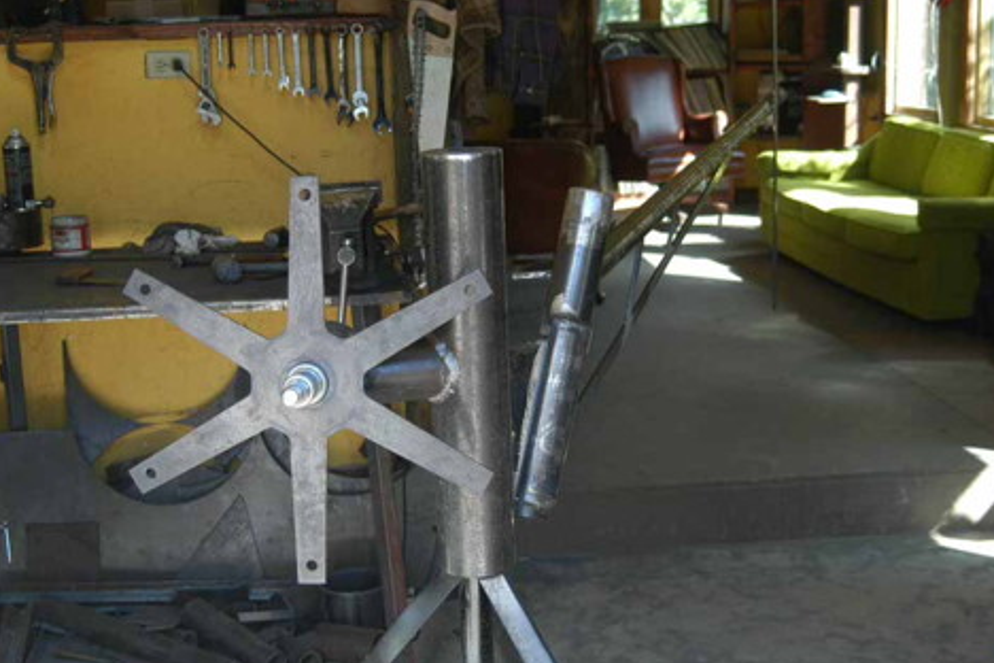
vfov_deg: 31.2
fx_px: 1187
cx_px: 503
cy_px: 334
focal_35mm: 43
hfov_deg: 45.4
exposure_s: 1/60
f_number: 4
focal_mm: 28
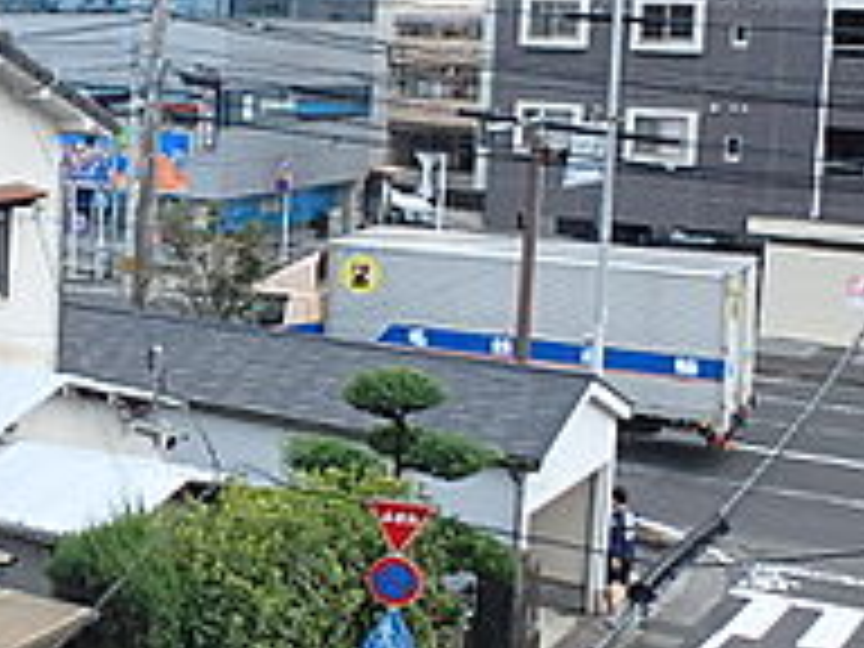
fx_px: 1747
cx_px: -112
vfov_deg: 20.8
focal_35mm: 70
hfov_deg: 25.5
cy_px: 162
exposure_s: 1/60
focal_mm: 3.7
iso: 125
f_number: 3.5
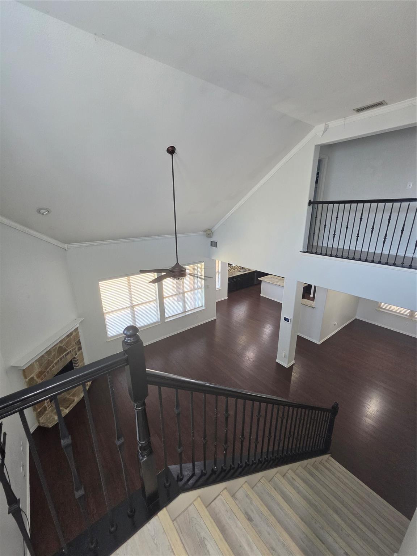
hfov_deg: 89.9
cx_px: 208
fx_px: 209
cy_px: 278
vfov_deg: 106.2
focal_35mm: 13
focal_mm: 2.2
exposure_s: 1/120
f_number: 1.9
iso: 200
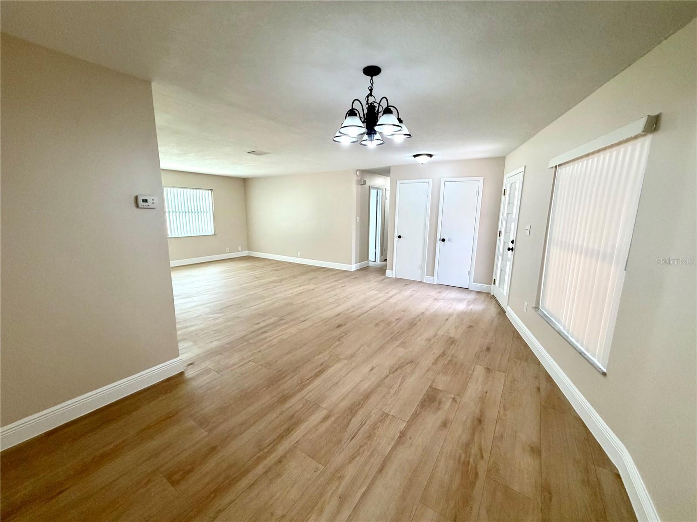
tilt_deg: -10.5
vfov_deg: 85.7
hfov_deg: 102.1
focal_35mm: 14
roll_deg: -0.7
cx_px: 348
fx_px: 282
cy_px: 261
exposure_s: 1/120
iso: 250
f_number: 2.2
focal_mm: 2.22
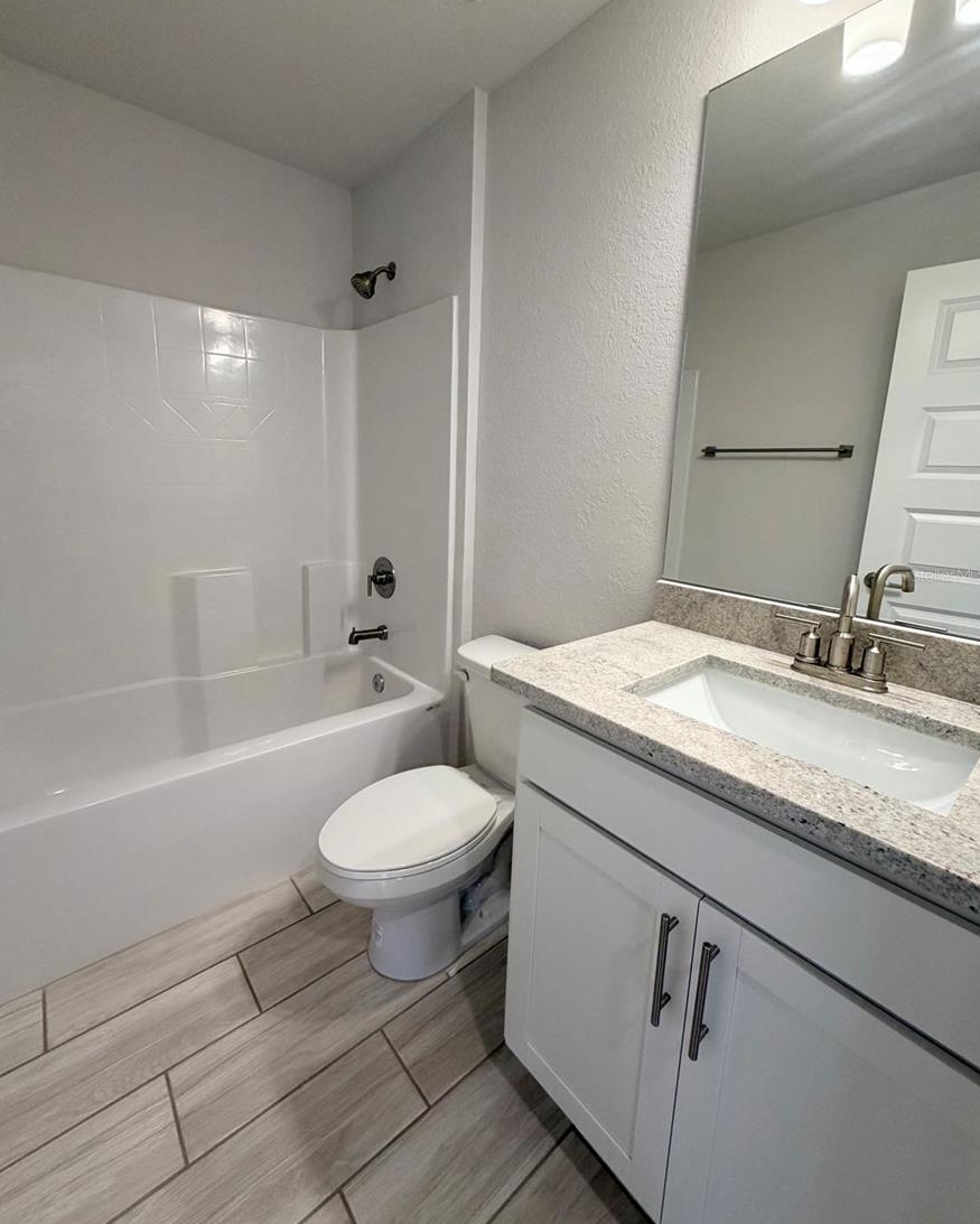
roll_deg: -2.1
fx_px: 544
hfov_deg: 84.1
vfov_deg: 96.7
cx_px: 486
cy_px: 574
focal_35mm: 15
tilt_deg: -10.9
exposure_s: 1/120
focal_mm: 2.22
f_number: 2.2
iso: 200
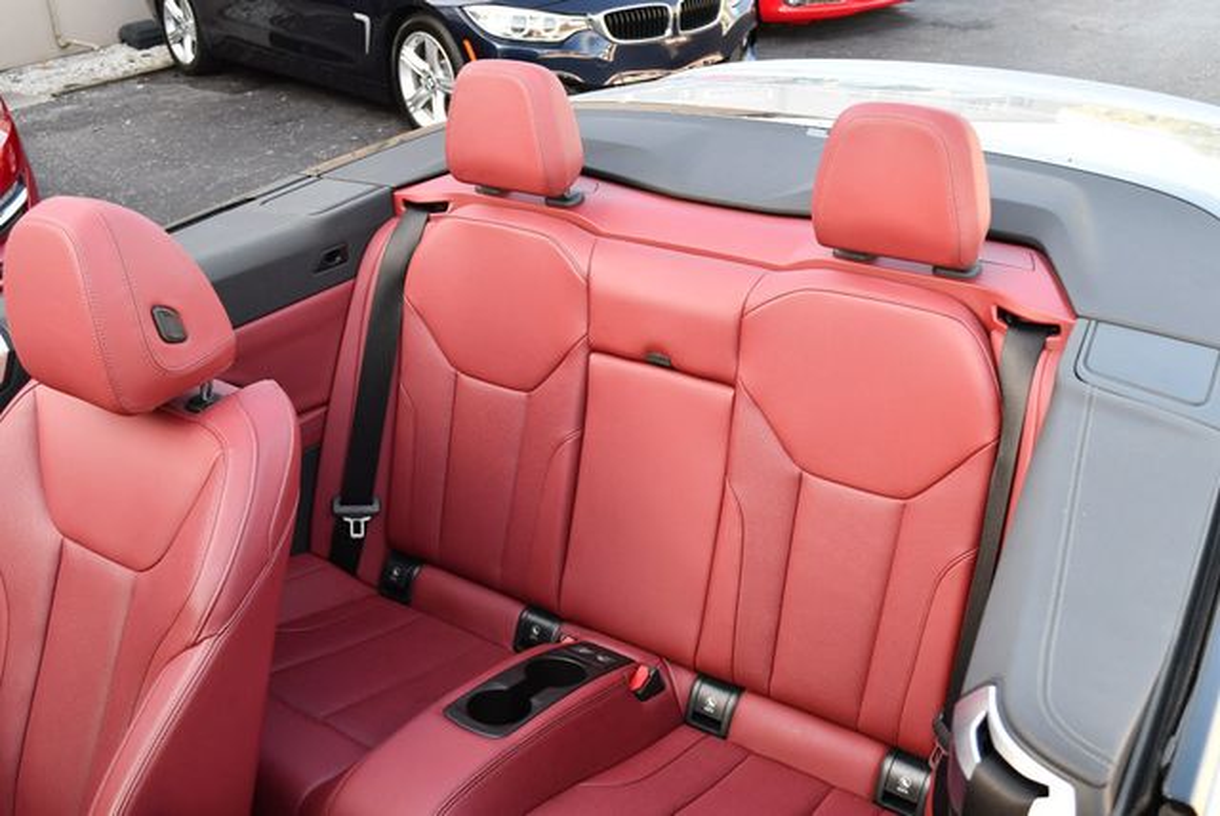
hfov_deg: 53.1
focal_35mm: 36
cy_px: 408
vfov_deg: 36.9
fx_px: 1221
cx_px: 610
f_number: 4
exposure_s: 1/250
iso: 400
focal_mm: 18
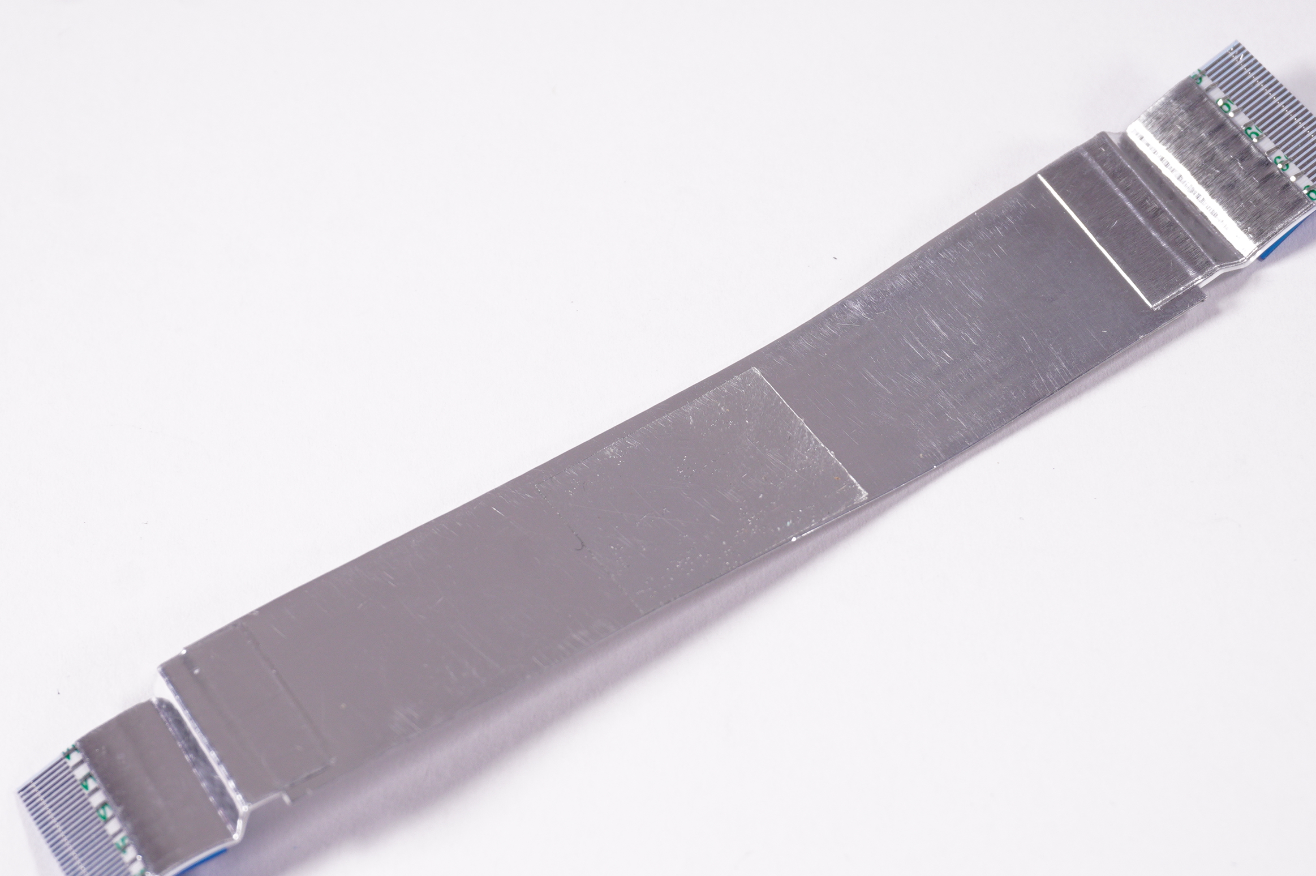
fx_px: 2763
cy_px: 521
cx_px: 656
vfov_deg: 18.0
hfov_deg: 26.8
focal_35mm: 76
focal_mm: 39
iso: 640
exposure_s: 1/200
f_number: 8
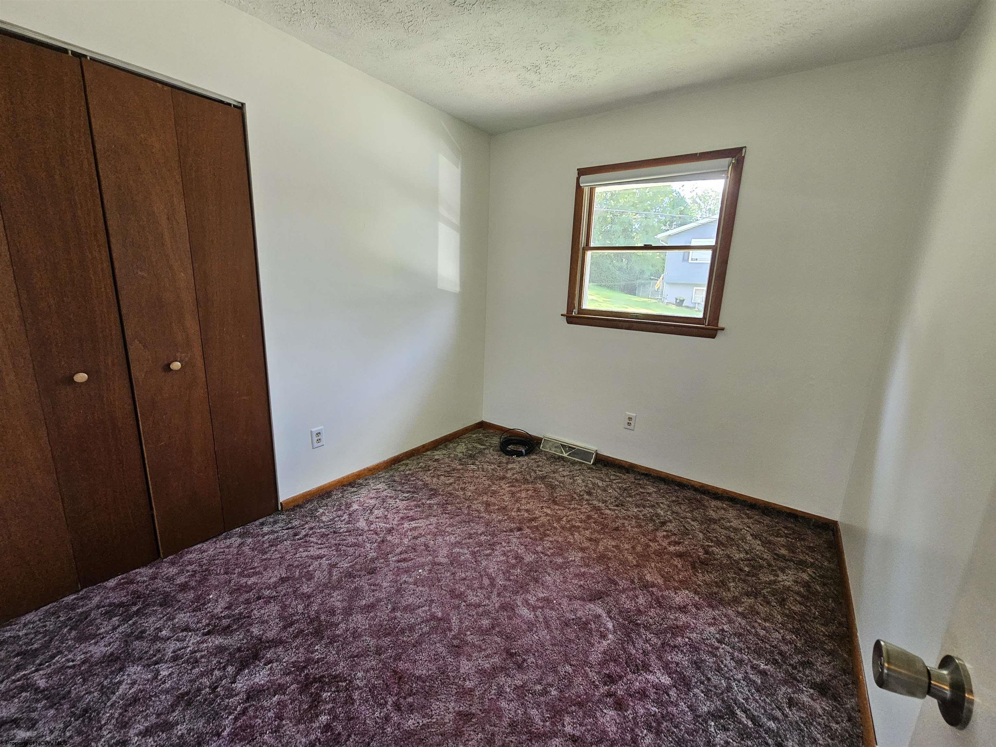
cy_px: 374
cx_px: 498
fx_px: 374
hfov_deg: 106.2
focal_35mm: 13
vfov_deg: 89.9
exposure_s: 1/77.4
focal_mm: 2.2
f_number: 2.2
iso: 320
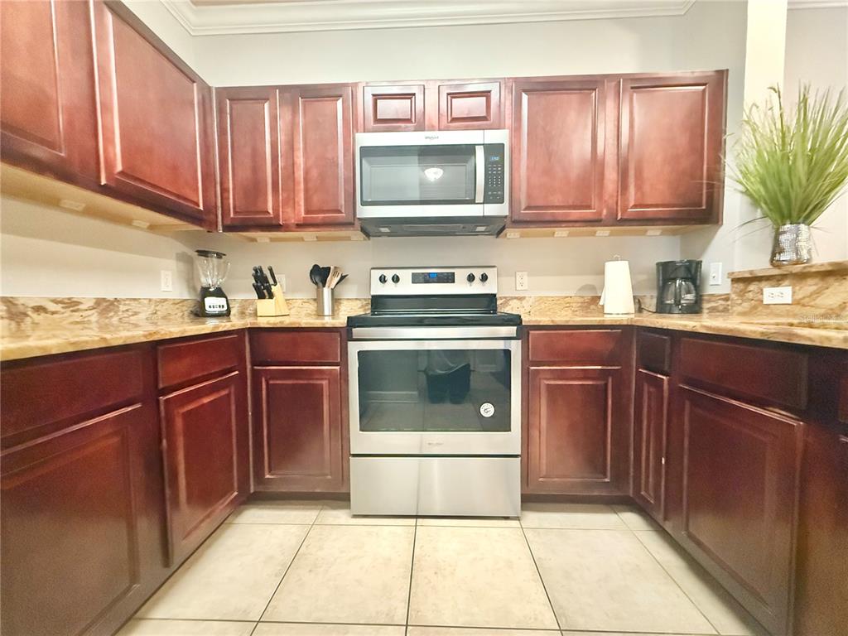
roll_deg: +1.0
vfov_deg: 85.7
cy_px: 318
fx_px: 343
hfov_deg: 102.1
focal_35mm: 14
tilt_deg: -2.6
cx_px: 424
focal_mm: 2.22
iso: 1250
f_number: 2.2
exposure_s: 1/60
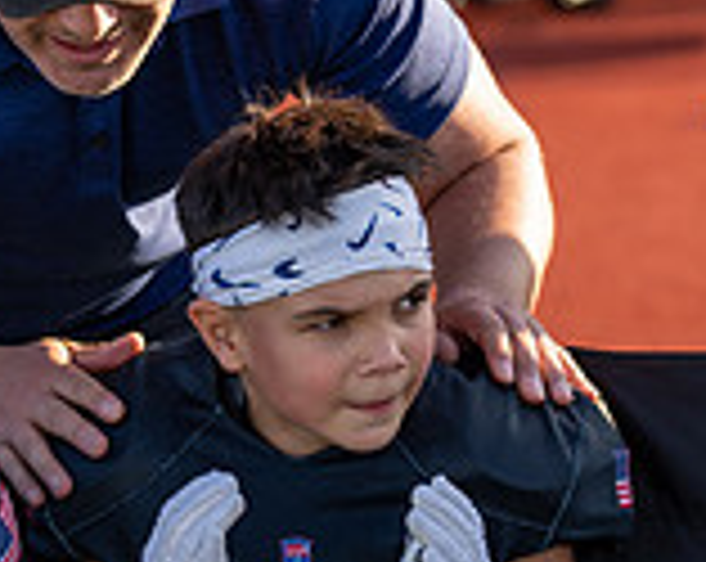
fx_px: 5068
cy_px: 353
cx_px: 265
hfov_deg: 8.0
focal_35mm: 243
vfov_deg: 6.3
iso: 100
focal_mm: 70
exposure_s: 1/640
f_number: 2.8
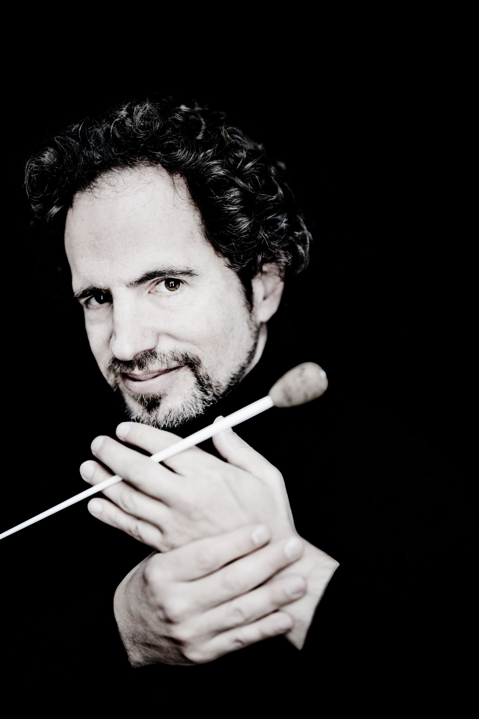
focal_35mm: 50
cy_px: 360
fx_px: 998
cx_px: 240
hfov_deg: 27.0
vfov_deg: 39.6
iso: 800
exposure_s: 1/160
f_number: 1.6
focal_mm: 50
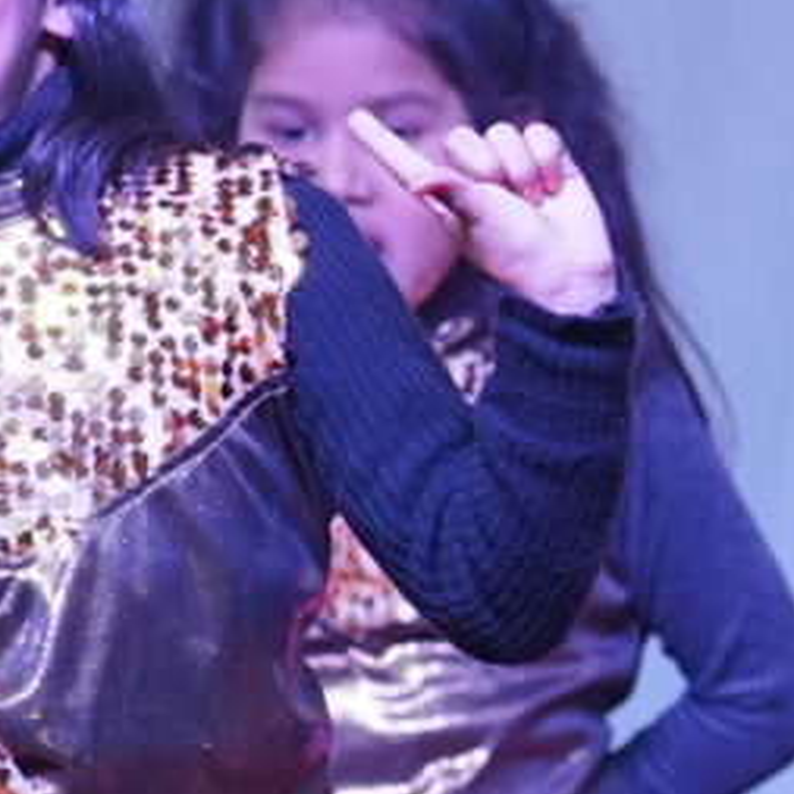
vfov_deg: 2.7
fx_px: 16712
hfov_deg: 2.7
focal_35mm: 644
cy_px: 485
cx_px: 2256
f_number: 3.5
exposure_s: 1/160
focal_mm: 75
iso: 400
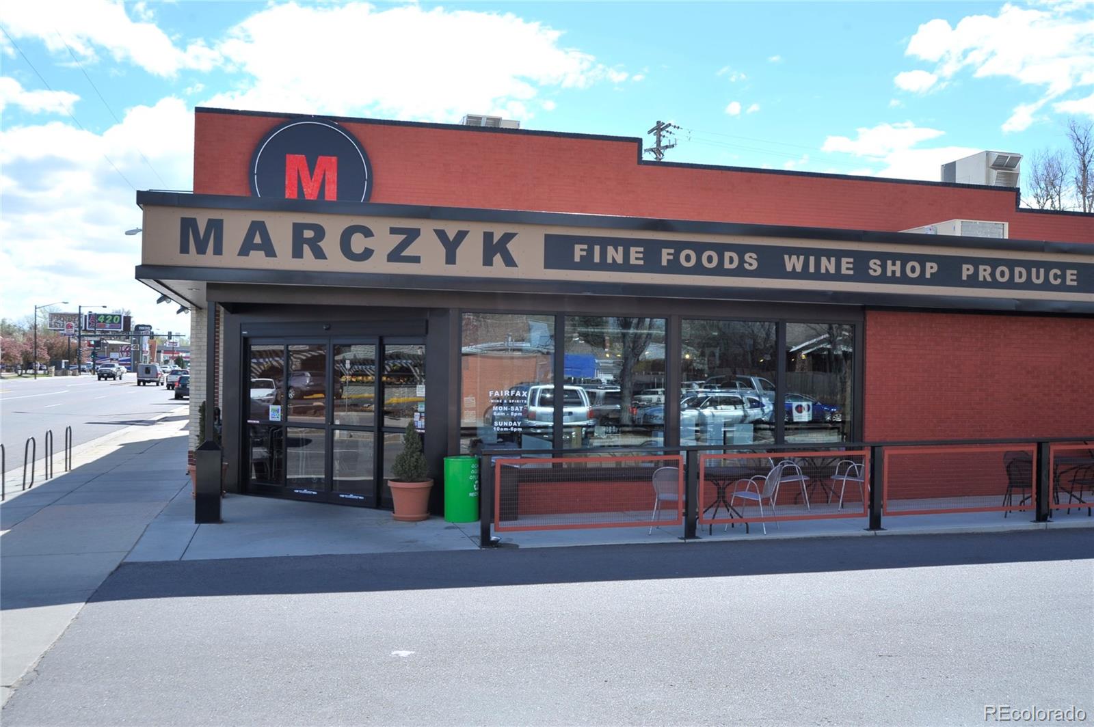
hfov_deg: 54.5
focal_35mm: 35
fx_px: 1063
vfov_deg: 37.8
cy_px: 364
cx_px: 547
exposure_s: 1/250
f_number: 8
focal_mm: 35
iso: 200
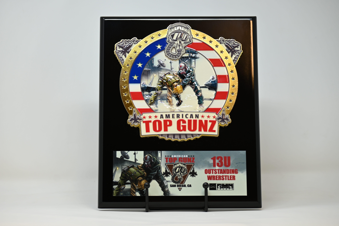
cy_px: 113
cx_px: 170
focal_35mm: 126
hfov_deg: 16.3
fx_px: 1186
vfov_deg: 10.9
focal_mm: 84
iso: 100
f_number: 5
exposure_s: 1/20
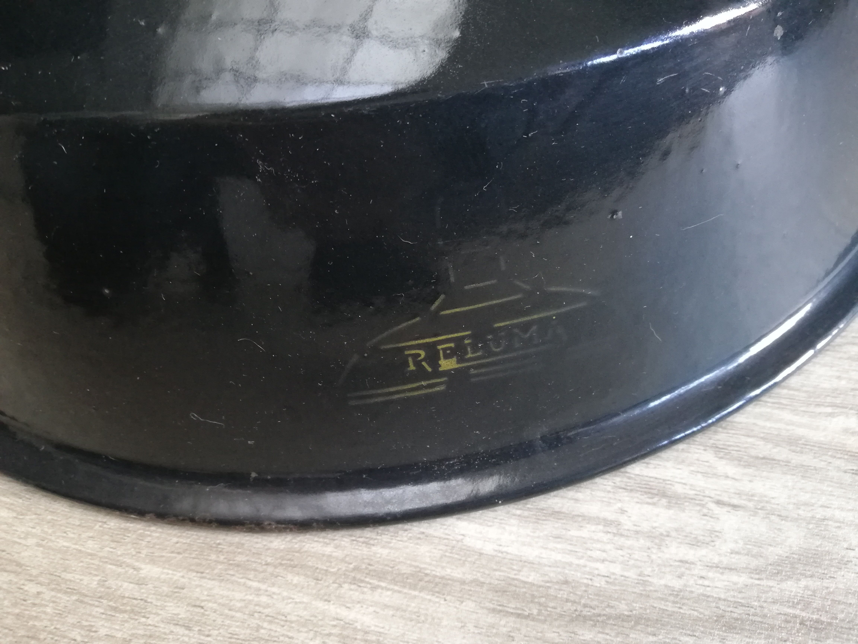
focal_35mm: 26
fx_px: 644
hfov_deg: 67.3
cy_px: 322
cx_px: 429
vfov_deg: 53.1
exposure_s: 1/25
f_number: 2.2
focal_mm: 3.81
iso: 400
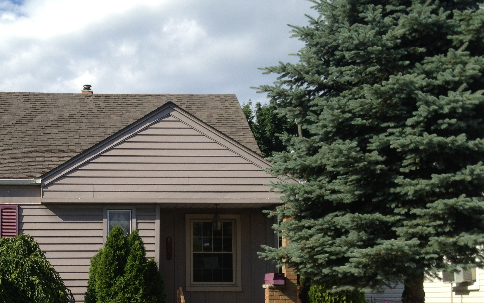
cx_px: 139
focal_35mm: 54
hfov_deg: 36.9
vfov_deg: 23.6
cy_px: 245
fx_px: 712
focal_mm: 4.28
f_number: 2.4
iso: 50
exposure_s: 1/1534
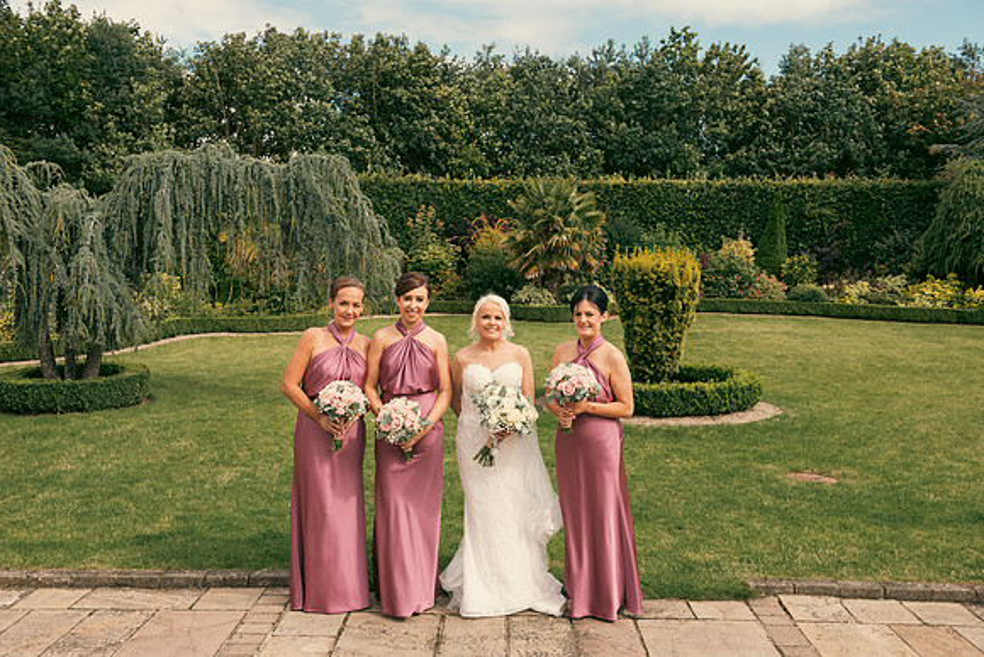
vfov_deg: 41.1
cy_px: 328
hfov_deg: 58.7
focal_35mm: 32
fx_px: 875
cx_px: 492
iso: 160
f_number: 6.3
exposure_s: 1/500
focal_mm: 32
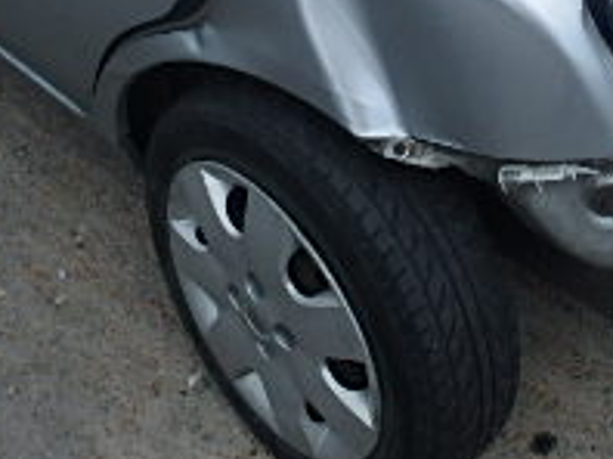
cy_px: -115
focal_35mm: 68
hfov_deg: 28.6
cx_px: 353
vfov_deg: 20.0
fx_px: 1203
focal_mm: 3.7
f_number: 3.5
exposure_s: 1/800
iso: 125
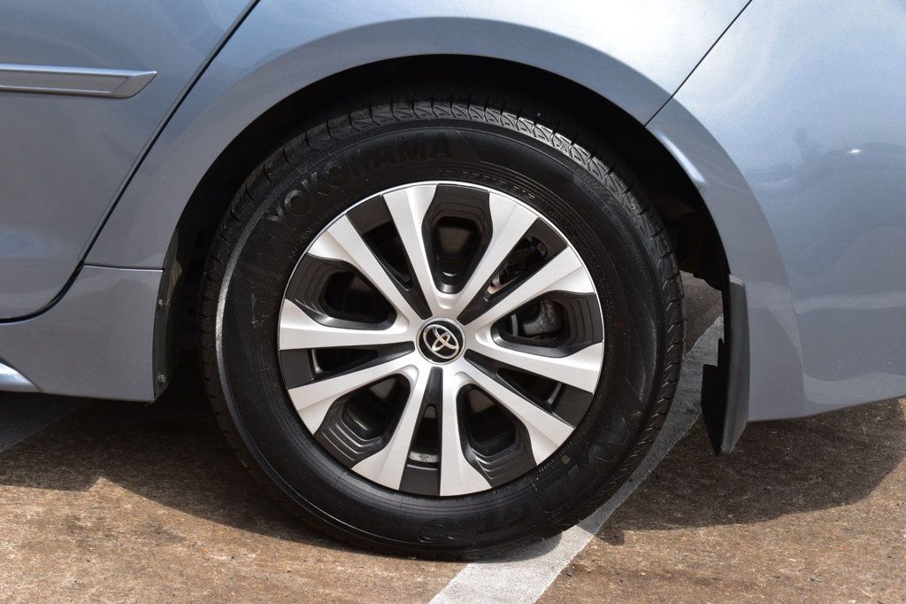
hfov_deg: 24.6
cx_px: 453
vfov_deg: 16.5
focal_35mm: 82
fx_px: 2075
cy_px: 302
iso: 400
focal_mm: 55
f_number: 11
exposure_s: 1/400
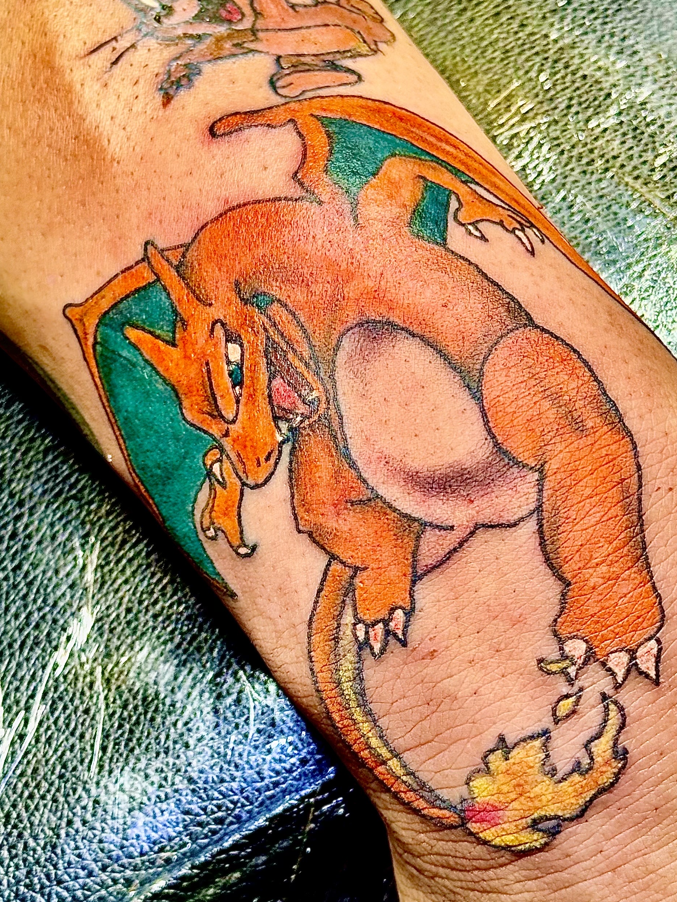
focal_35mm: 78
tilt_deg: -54.9
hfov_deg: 18.9
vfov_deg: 25.0
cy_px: 414
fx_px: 2034
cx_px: 391
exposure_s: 1/120
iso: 64
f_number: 1.78
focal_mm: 6.86
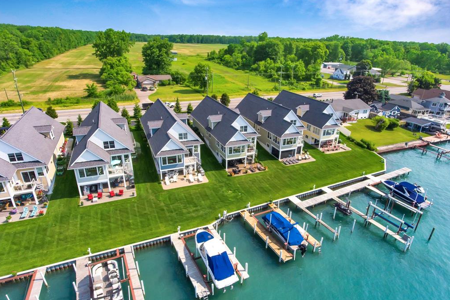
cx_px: 225
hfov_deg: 81.2
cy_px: 157
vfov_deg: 59.5
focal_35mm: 21
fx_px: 262
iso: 100
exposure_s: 1/3000
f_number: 2.8
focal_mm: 3.61
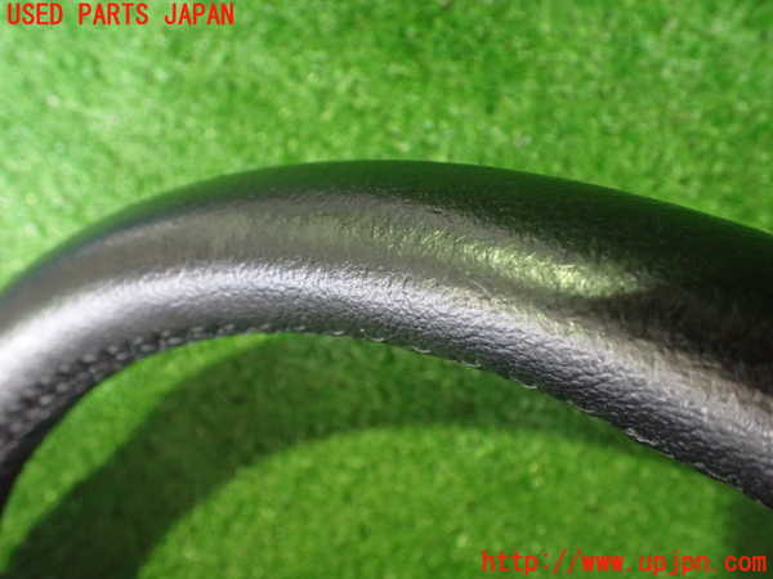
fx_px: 670
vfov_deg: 46.8
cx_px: 386
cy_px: 290
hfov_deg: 60.0
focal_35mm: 30
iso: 1000
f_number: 2.3
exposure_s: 1/30
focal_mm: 5.4
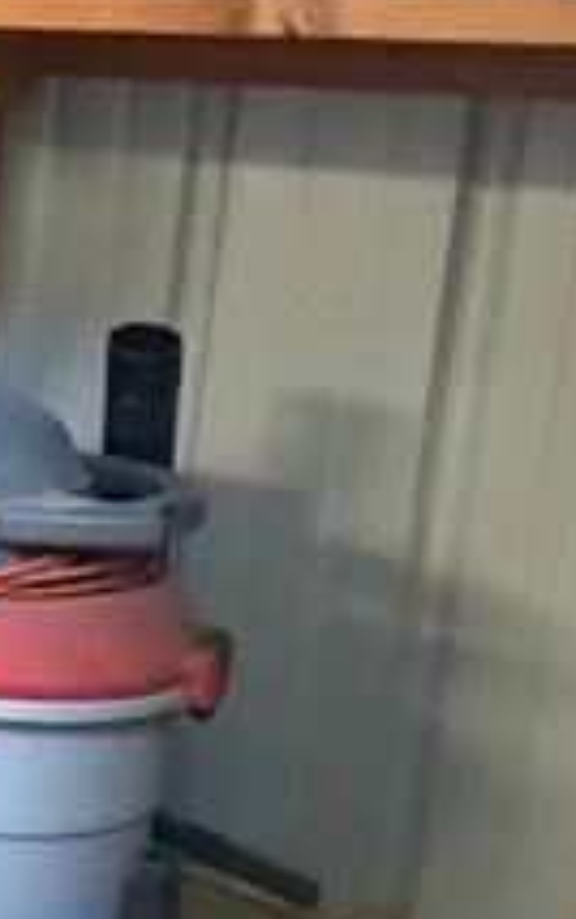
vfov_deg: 28.5
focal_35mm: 71
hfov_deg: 12.0
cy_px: 215
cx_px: -1023
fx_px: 1781
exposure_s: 1/60
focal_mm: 2.22
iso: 800
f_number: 2.2
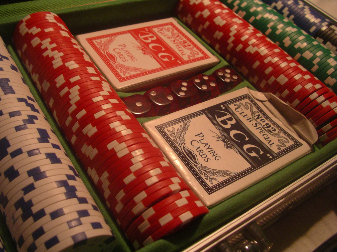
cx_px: 168
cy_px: 126
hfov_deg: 50.1
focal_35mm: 37
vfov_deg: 38.7
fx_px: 360
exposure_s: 1/15
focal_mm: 5.7
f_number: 2.8
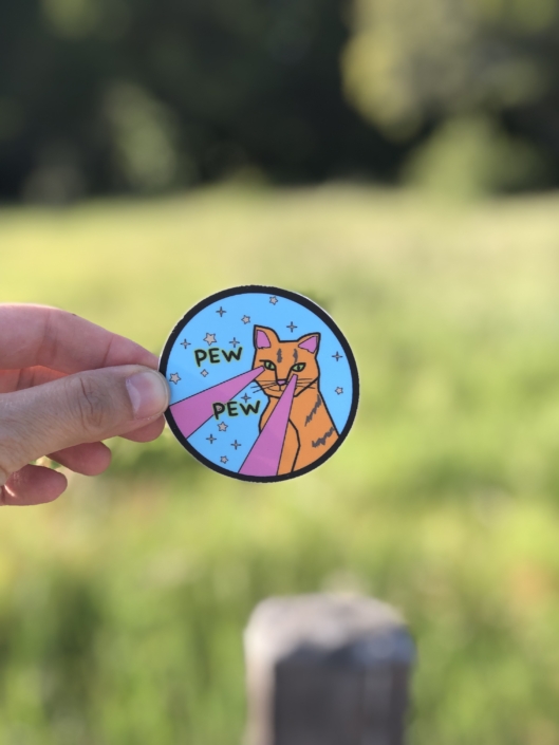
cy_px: 372
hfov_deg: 25.7
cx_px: 280
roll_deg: -1.0
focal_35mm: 57
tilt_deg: -10.7
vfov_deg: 33.8
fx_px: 1227
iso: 20
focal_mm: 6.6
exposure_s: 1/184
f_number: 2.8
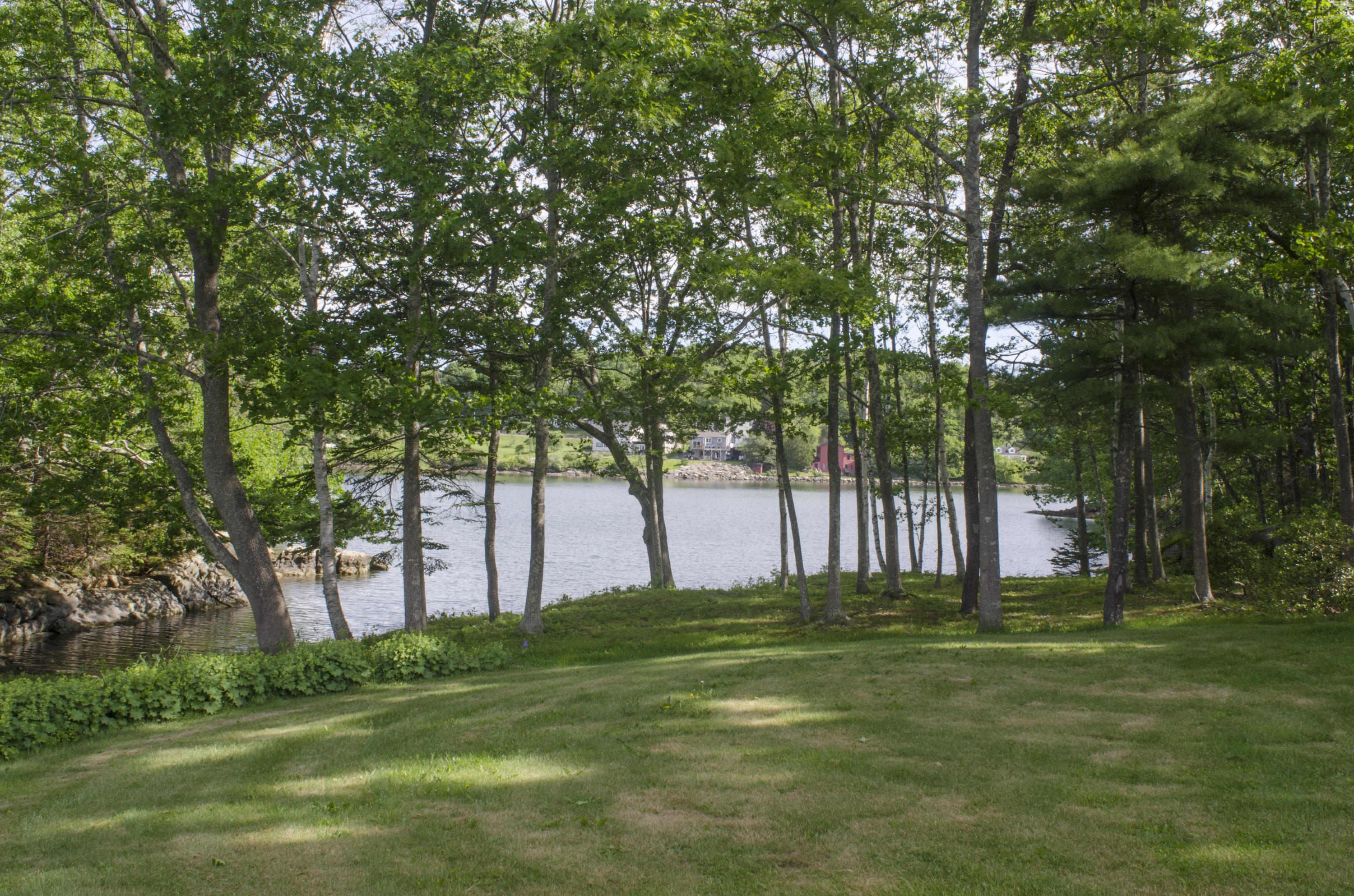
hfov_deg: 53.2
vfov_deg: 36.7
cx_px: 677
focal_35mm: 36
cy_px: 448
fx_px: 1351
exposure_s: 1/50
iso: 200
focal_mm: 24
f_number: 22
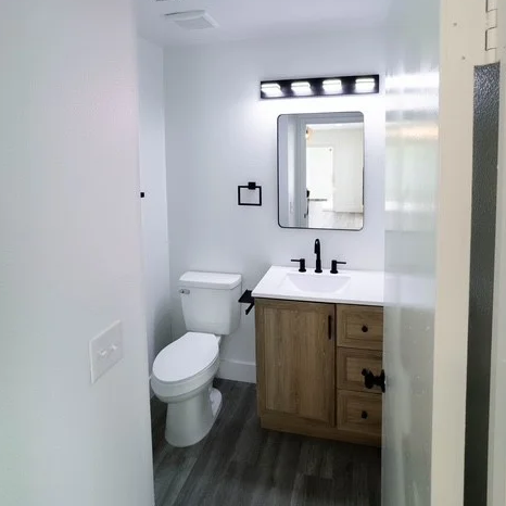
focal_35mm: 17
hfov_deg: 84.0
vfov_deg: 83.9
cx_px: 255
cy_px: 245
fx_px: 281
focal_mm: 2.22
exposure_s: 1/120
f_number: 2.2
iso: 50
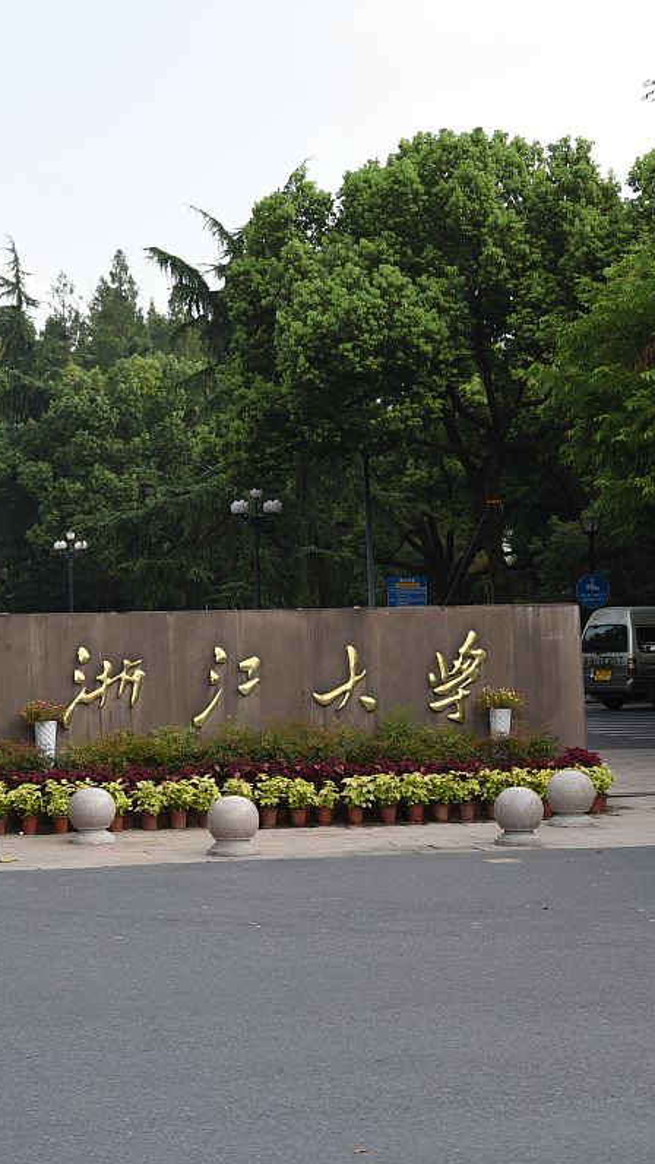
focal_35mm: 79
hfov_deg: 15.3
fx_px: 2438
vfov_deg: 26.8
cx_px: 202
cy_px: 583
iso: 320
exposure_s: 1/640
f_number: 5
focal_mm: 50
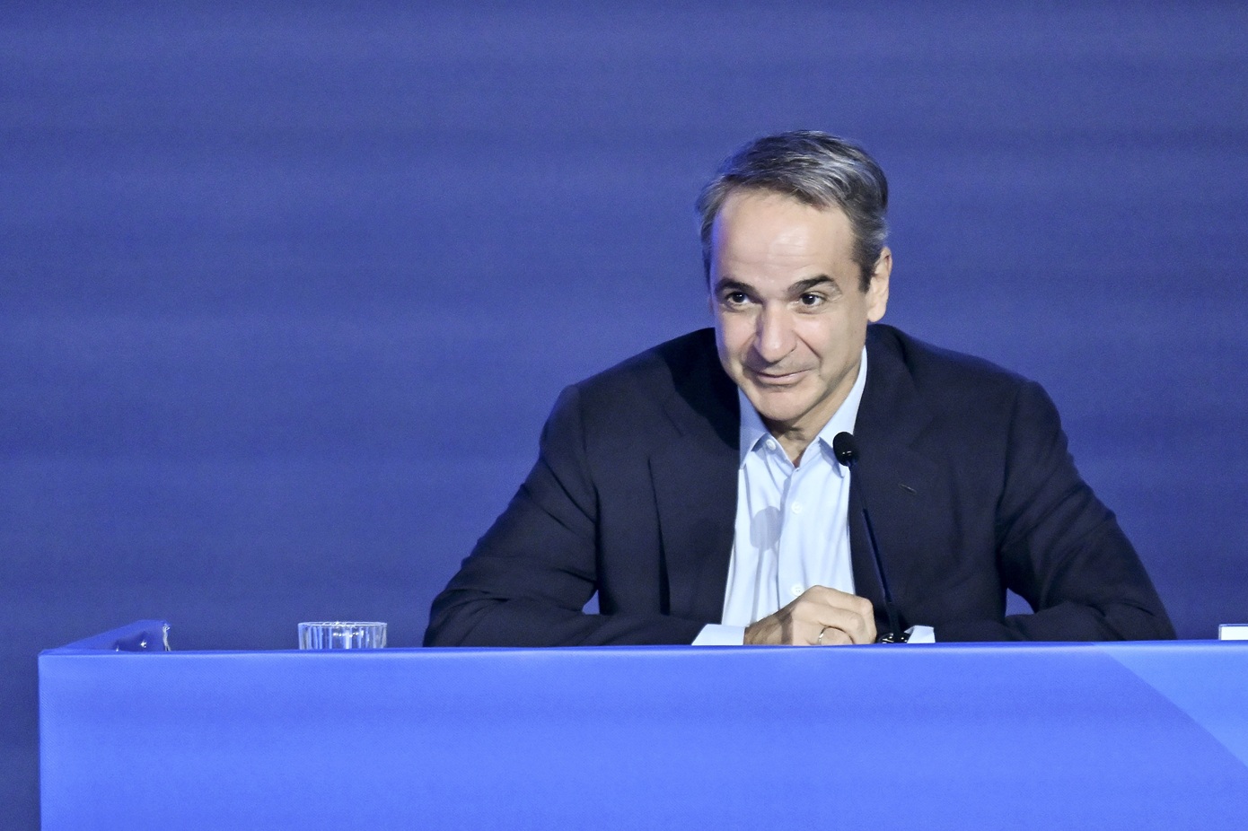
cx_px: 624
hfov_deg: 2.3
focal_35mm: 900
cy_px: 416
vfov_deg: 1.5
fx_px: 31191
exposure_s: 1/250
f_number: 6.3
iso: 7200
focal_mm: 600
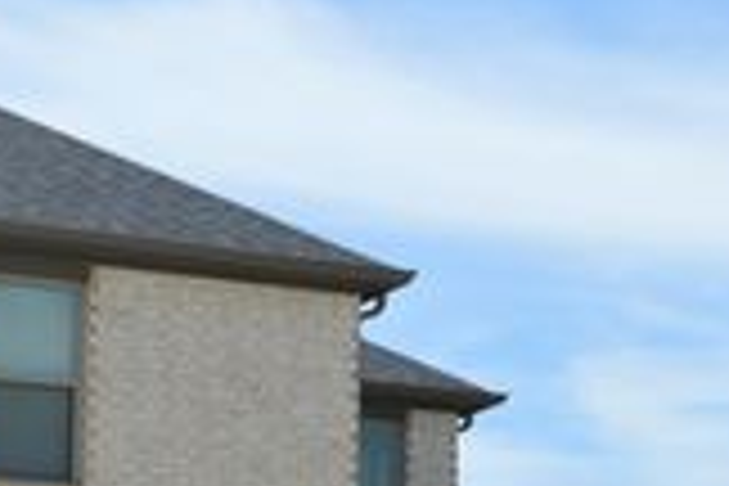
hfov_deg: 15.7
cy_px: 587
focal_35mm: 130
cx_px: 270
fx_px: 2632
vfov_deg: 10.4
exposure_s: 1/250
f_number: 8
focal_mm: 28
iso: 100
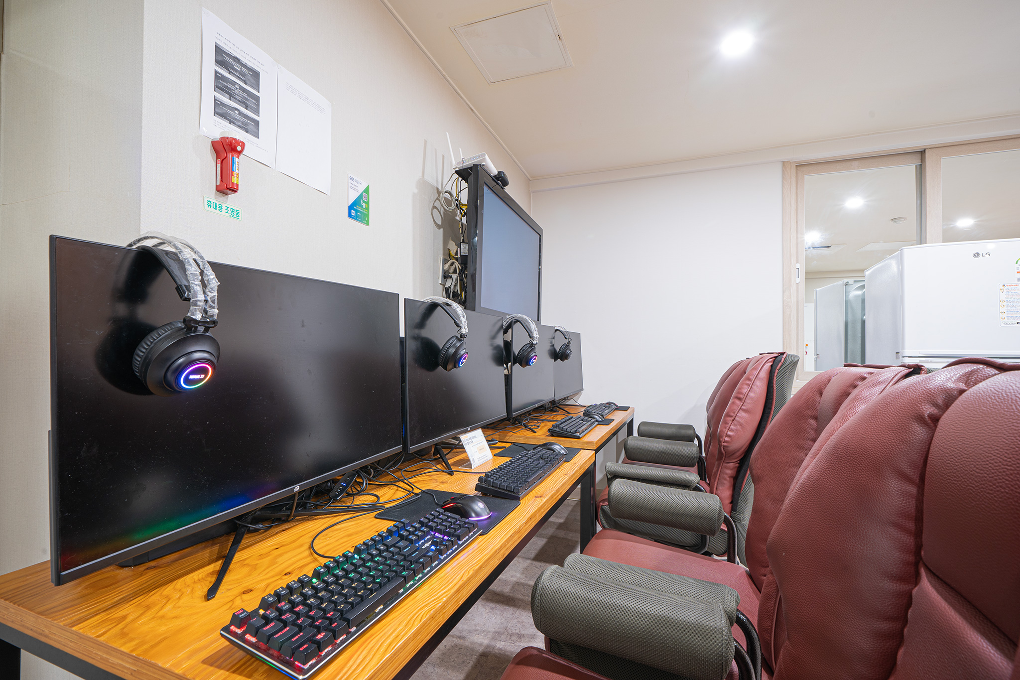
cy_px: 340
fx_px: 425
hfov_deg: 100.4
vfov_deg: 77.3
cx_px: 510
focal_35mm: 15
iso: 100
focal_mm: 15
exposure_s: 6
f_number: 11
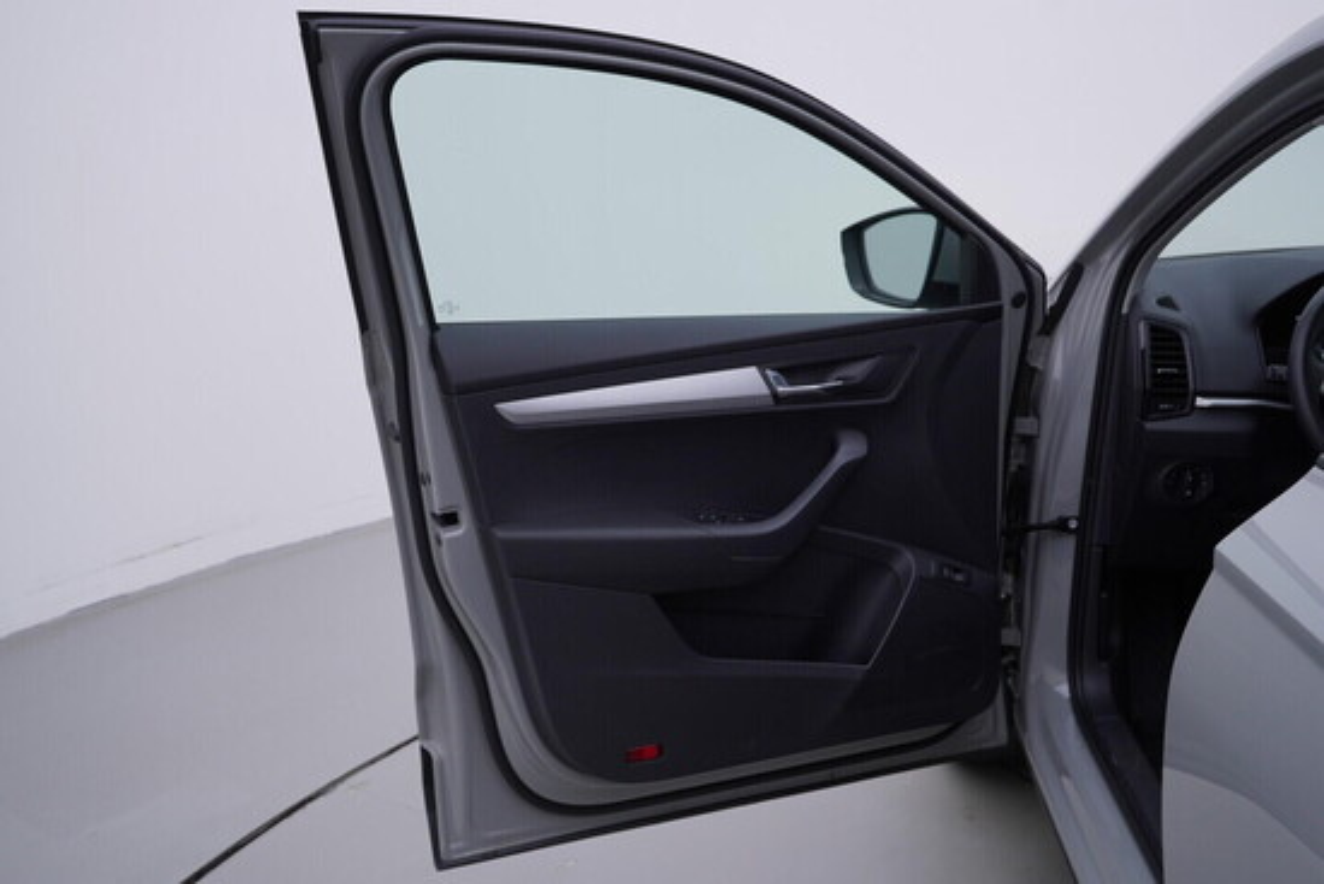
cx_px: 662
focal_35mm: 36
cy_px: 442
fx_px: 1324
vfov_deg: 36.9
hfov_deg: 53.1
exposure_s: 1/80
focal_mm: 24
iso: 125
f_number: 4
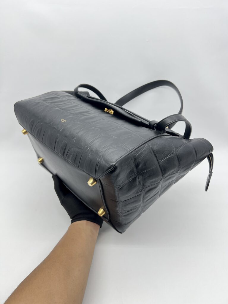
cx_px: 114
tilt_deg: -31.5
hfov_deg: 53.1
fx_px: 228
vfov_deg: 67.3
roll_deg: +0.4
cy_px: 152
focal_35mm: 26
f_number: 1.5
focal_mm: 5.7
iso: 50
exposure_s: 1/100
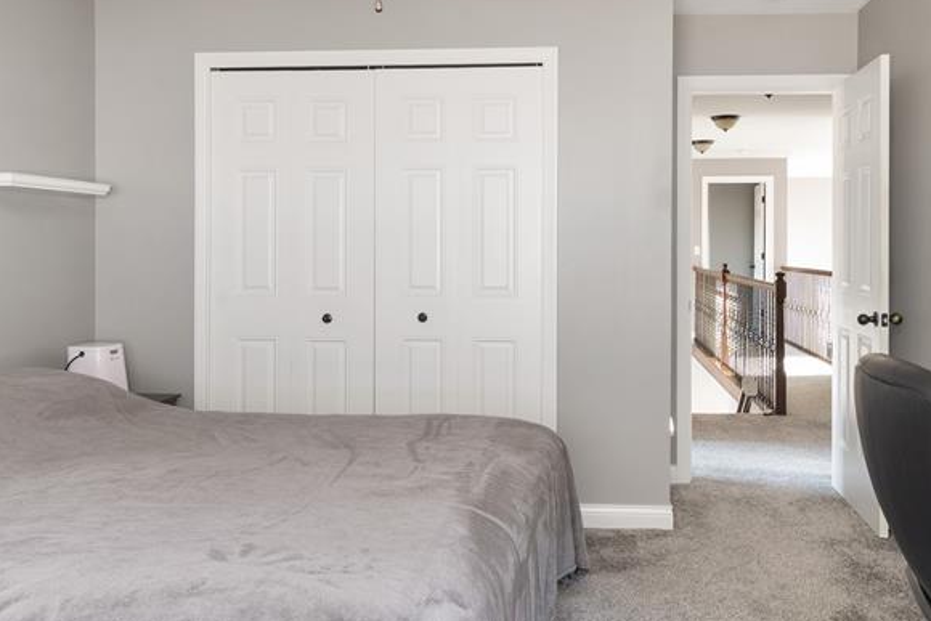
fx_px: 776
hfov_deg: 61.3
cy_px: 331
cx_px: 562
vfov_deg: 43.6
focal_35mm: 30
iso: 400
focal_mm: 17
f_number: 9
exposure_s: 1/1.25
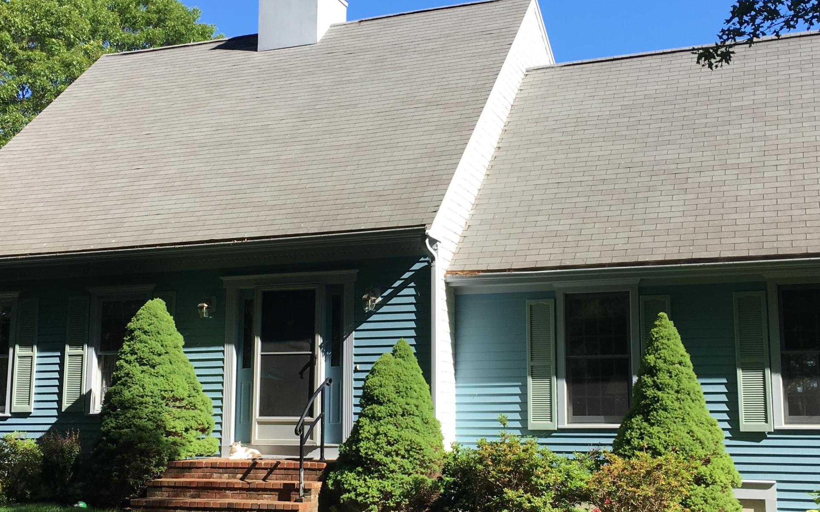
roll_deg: -0.6
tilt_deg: +9.6
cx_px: 400
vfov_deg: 26.9
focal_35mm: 48
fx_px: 1073
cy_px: 274
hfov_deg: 41.8
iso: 25
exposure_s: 1/587
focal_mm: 4.15
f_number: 2.2
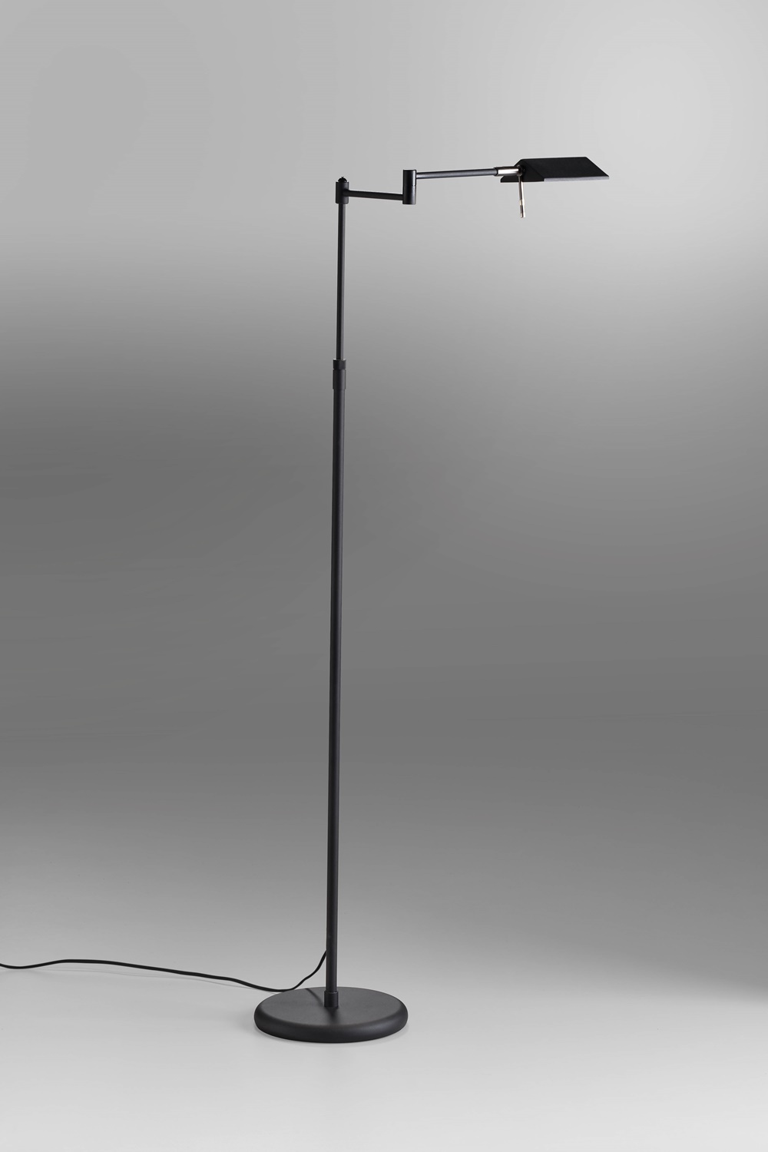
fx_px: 3840
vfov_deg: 17.1
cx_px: 384
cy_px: 576
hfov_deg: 11.4
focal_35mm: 120
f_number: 18
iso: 100
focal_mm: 80
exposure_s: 1/4
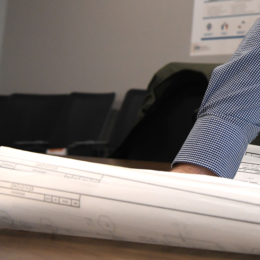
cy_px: -41
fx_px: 841
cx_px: 478
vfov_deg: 16.9
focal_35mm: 99
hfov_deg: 15.1
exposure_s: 1/100
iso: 1600
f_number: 6.3
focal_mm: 31
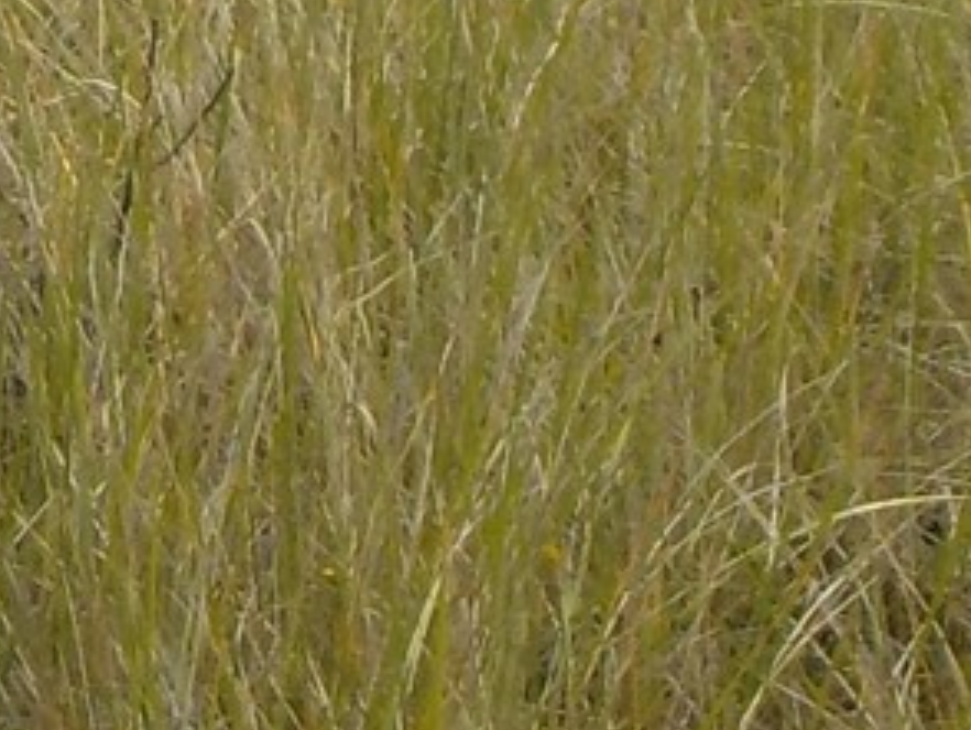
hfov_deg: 5.1
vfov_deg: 3.8
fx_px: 10836
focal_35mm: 386
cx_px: -733
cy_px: -591
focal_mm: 9.7
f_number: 5.3
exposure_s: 1/800
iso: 125
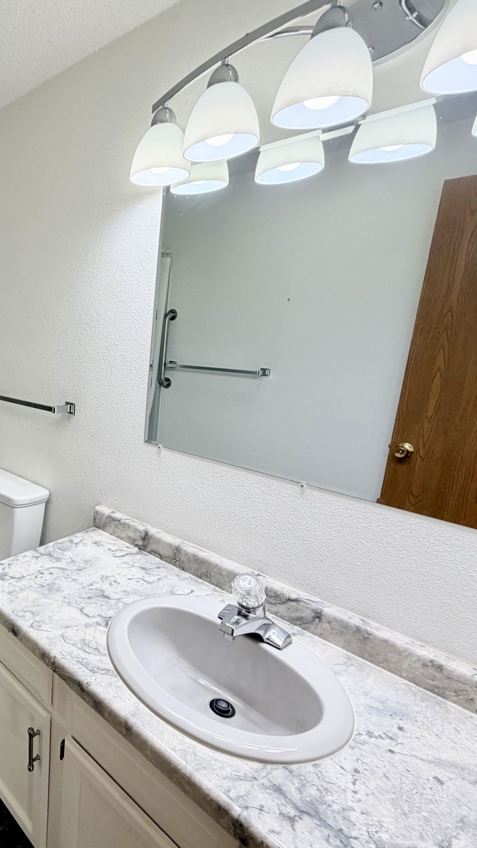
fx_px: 472
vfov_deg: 83.8
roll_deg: +0.8
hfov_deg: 45.9
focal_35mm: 21
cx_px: 11
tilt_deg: -13.5
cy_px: 433
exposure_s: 1/121
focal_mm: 2.22
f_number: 2.2
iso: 100
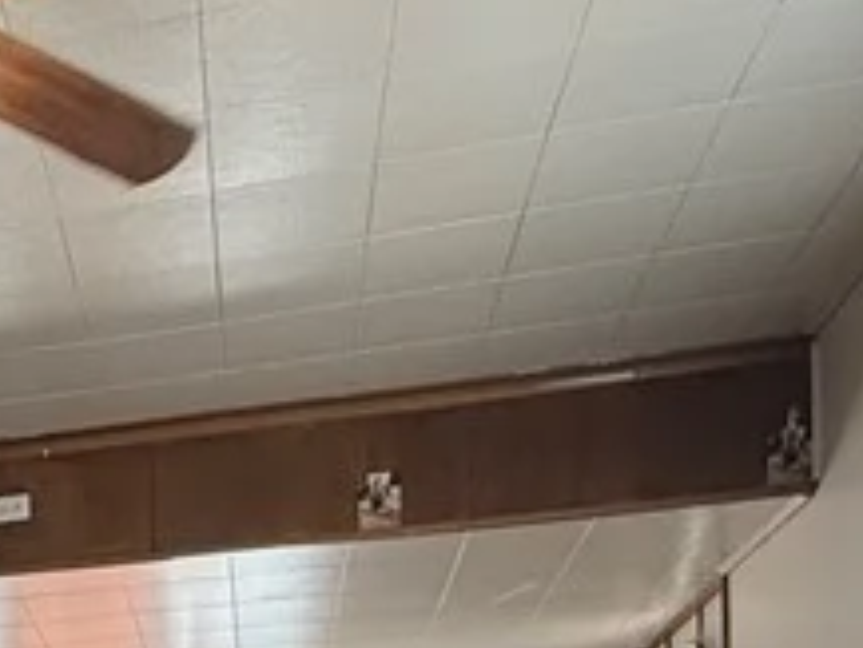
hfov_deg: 25.9
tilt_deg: -0.9
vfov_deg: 18.7
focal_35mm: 66
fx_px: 1646
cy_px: 1065
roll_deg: +1.6
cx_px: -203
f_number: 2.2
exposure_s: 1/120
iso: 320
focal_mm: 2.22
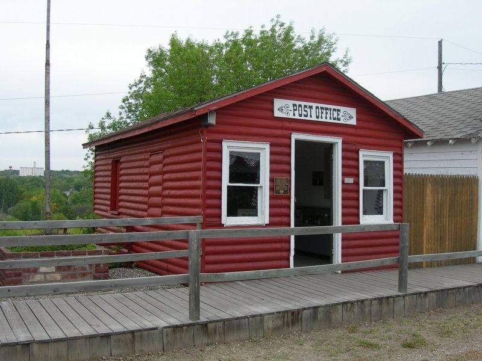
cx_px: 241
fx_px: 529
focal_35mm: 38
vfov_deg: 37.7
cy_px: 180
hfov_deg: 49.0
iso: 50
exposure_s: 1/214
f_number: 4.8
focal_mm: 7.8
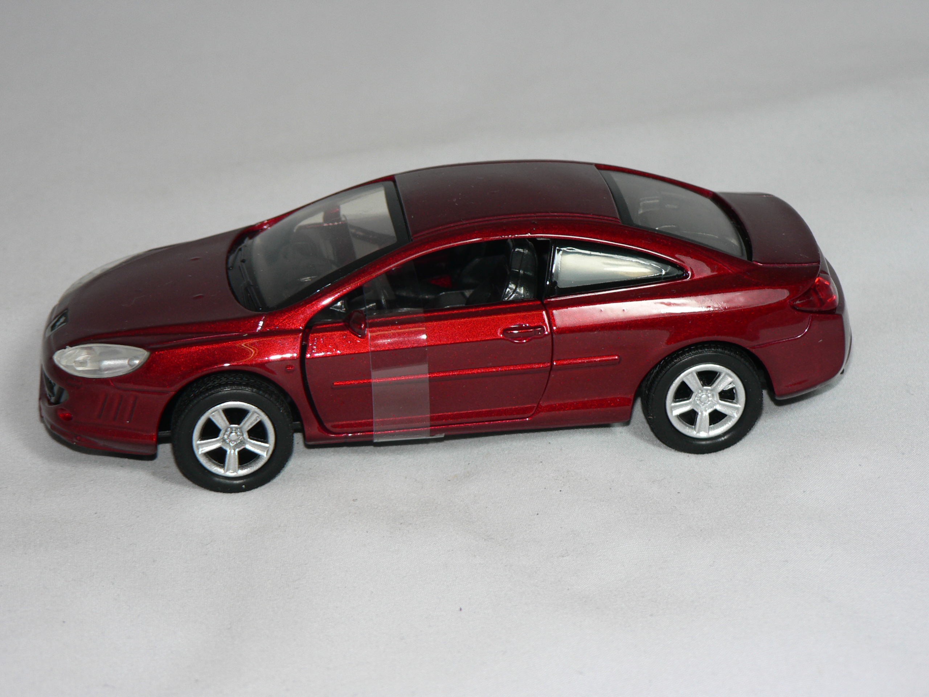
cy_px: 348
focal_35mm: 99
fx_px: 2657
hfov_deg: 19.8
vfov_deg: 14.9
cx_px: 464
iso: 80
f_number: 3.2
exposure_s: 1/60
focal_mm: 16.5
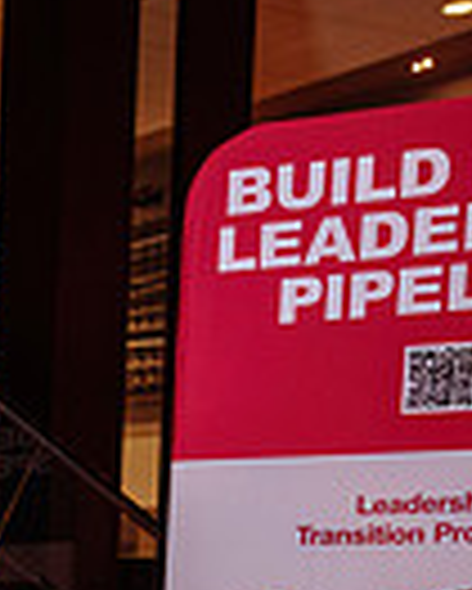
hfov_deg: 12.1
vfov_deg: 17.0
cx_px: -629
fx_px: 1814
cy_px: 835
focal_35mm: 104
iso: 1000
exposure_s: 1/100
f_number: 4.5
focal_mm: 25
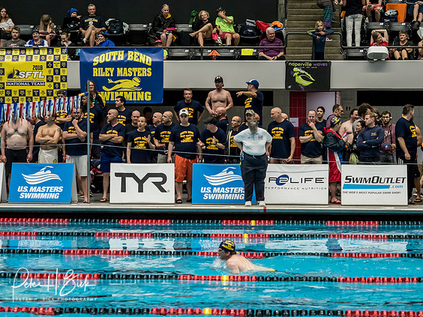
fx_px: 1308
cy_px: 162
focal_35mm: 107
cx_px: 207
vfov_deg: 13.8
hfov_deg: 18.4
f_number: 2.8
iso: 3200
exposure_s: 1/1000
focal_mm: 52
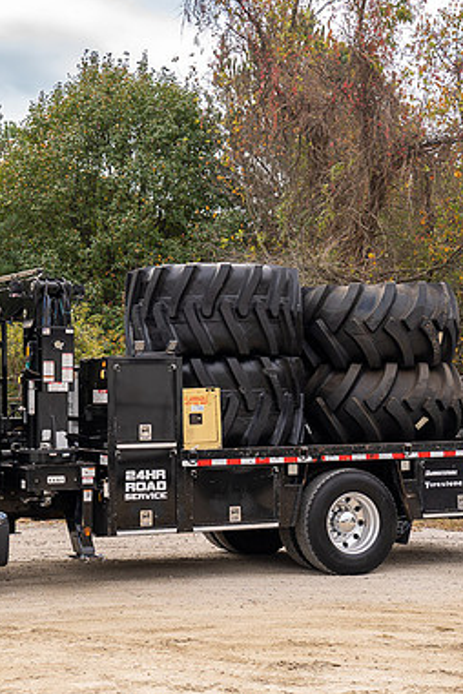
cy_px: 345
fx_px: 1235
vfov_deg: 31.4
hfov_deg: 21.1
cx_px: 111
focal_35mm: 64
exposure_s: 1/80
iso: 100
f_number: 4.5
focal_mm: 42
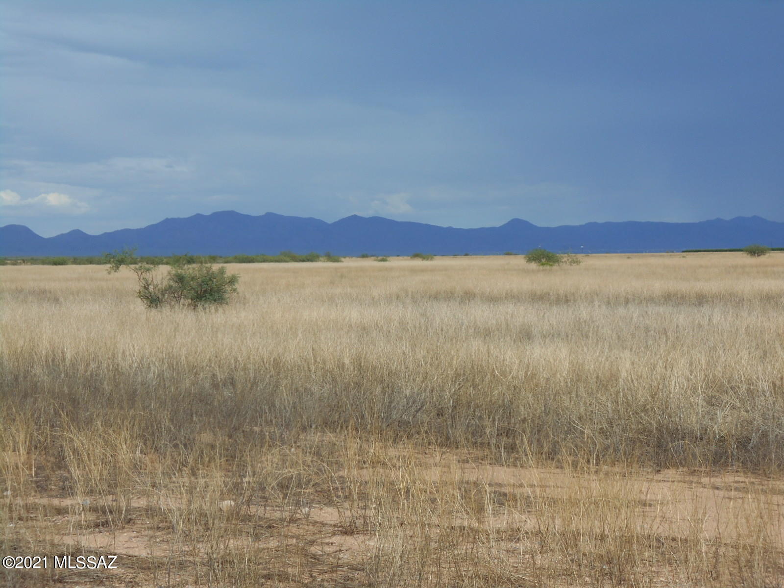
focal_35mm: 86
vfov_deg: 17.2
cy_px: 294
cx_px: 392
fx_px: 1948
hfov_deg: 22.8
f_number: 6.3
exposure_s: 1/640
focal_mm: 15.4
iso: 80
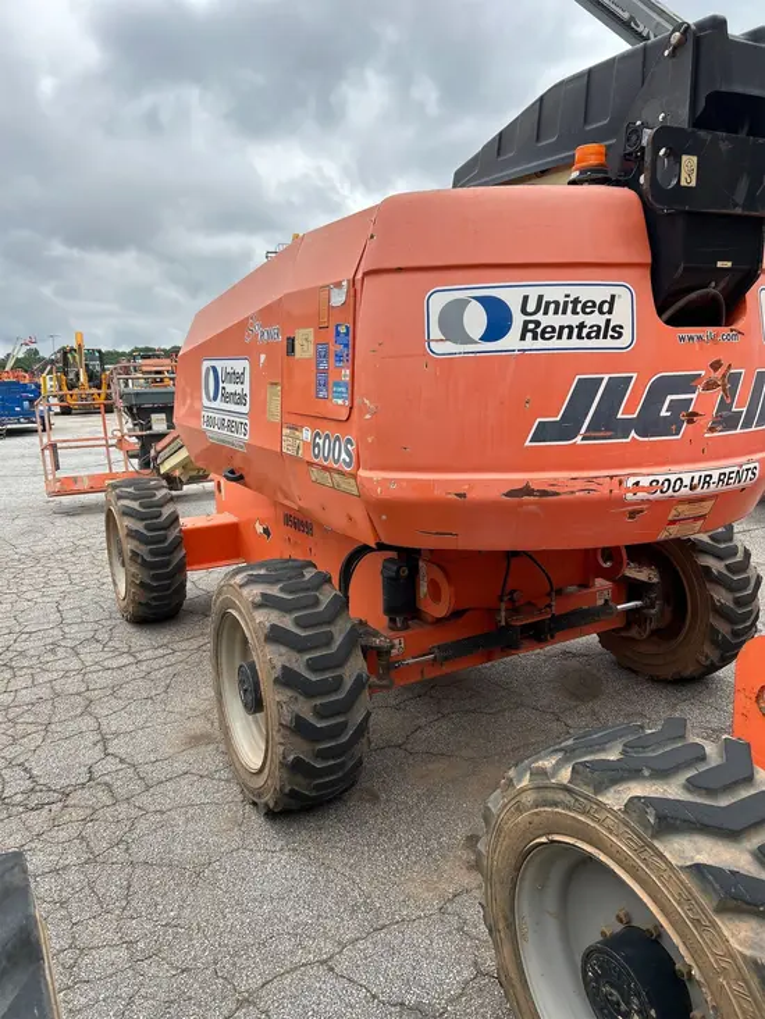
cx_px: 382
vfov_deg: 67.3
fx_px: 766
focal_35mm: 26
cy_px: 510
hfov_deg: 53.1
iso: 50
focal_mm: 5.7
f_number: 1.5
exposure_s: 1/2915
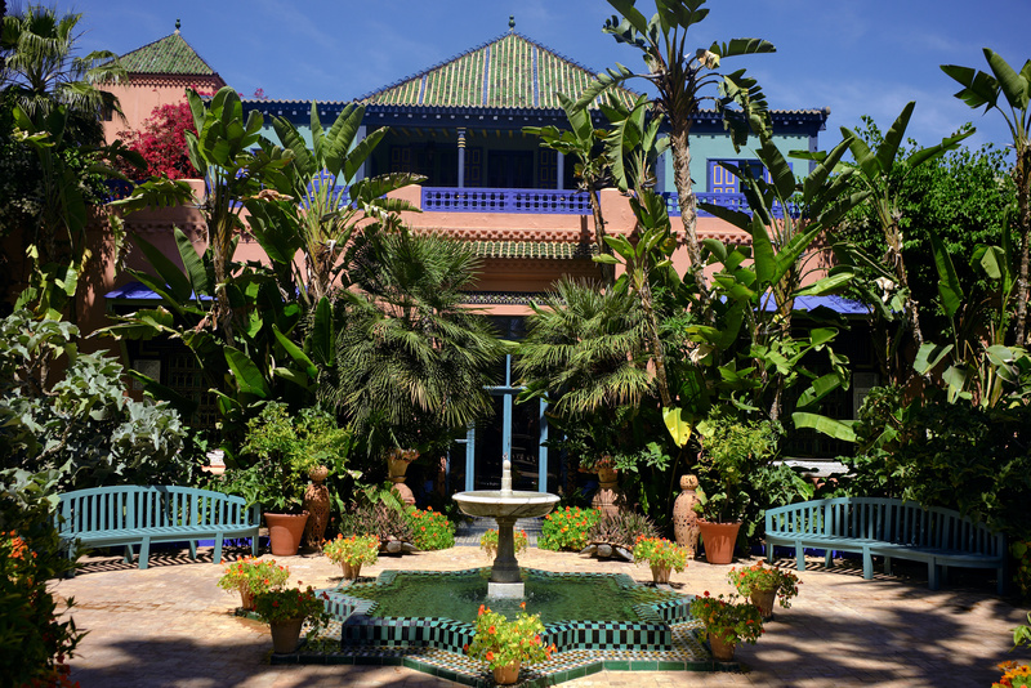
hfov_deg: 54.4
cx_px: 516
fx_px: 1003
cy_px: 344
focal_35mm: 35
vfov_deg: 37.9
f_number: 4
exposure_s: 1/1700
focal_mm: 23
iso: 400
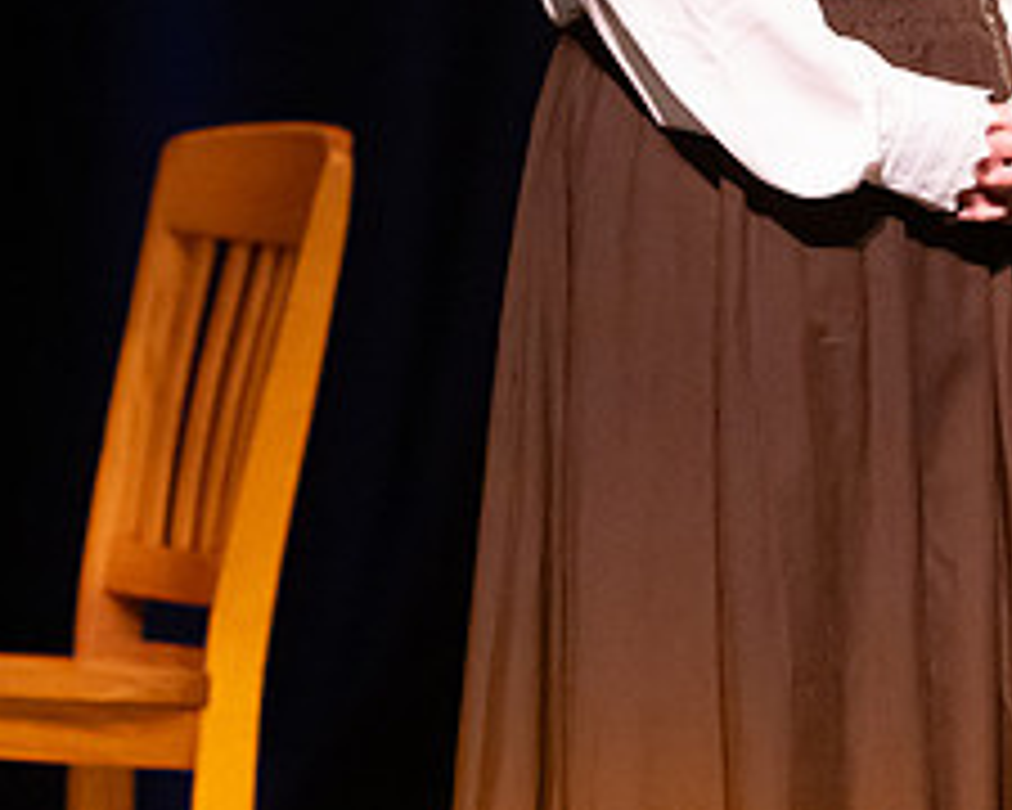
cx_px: 579
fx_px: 29831
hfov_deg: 1.9
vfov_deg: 1.6
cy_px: -91
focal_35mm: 996
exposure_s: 1/250
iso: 11400
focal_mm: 300
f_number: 2.8
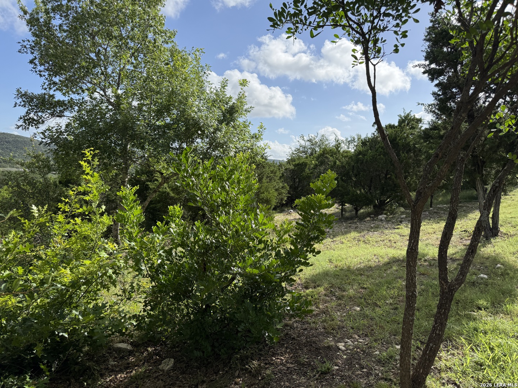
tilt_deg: -3.3
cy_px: 194
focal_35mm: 24
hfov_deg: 71.6
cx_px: 259
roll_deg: -2.8
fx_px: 359
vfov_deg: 56.8
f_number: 1.78
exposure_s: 1/4673
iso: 100
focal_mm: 6.76
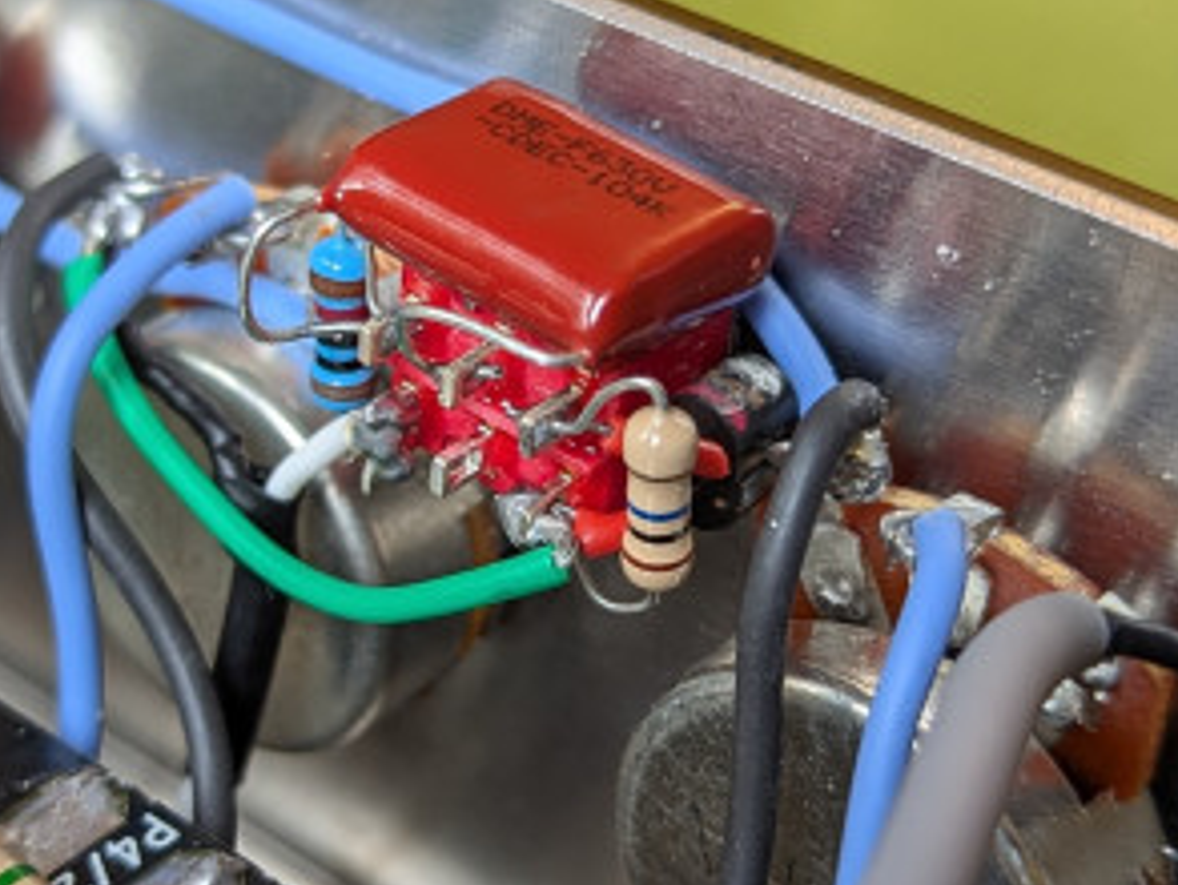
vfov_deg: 35.1
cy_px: 394
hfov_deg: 45.7
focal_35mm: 41
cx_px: 515
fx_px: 1396
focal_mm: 6.81
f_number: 1.85
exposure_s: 1/26.5
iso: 60
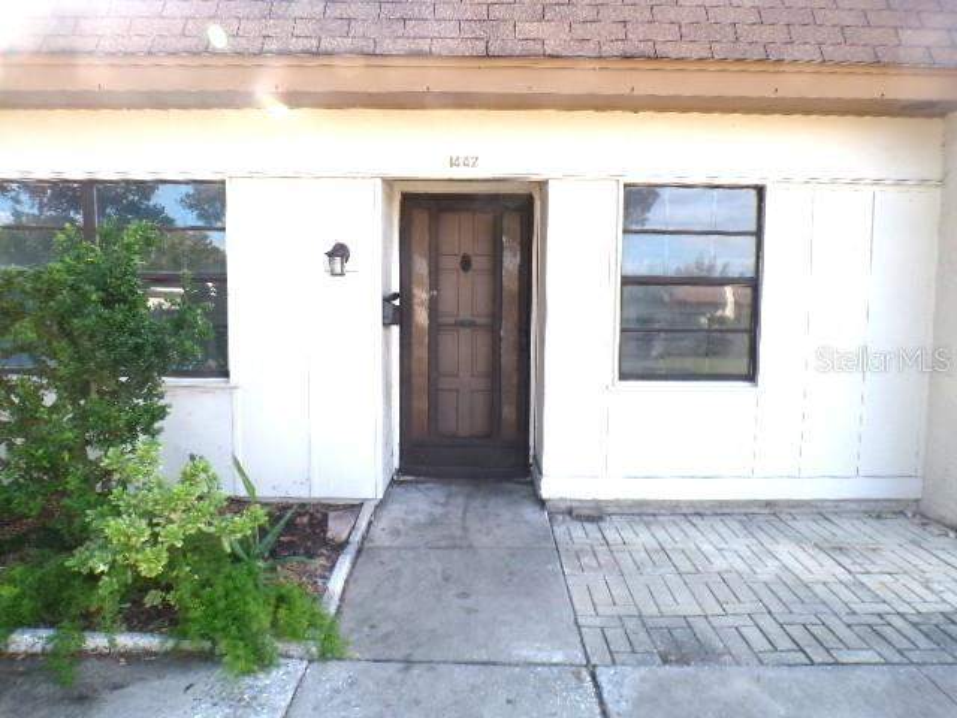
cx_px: 478
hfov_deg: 71.6
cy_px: 359
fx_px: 664
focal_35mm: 24
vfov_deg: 56.8
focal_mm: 4.3
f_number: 4.4
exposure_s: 1/75
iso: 100
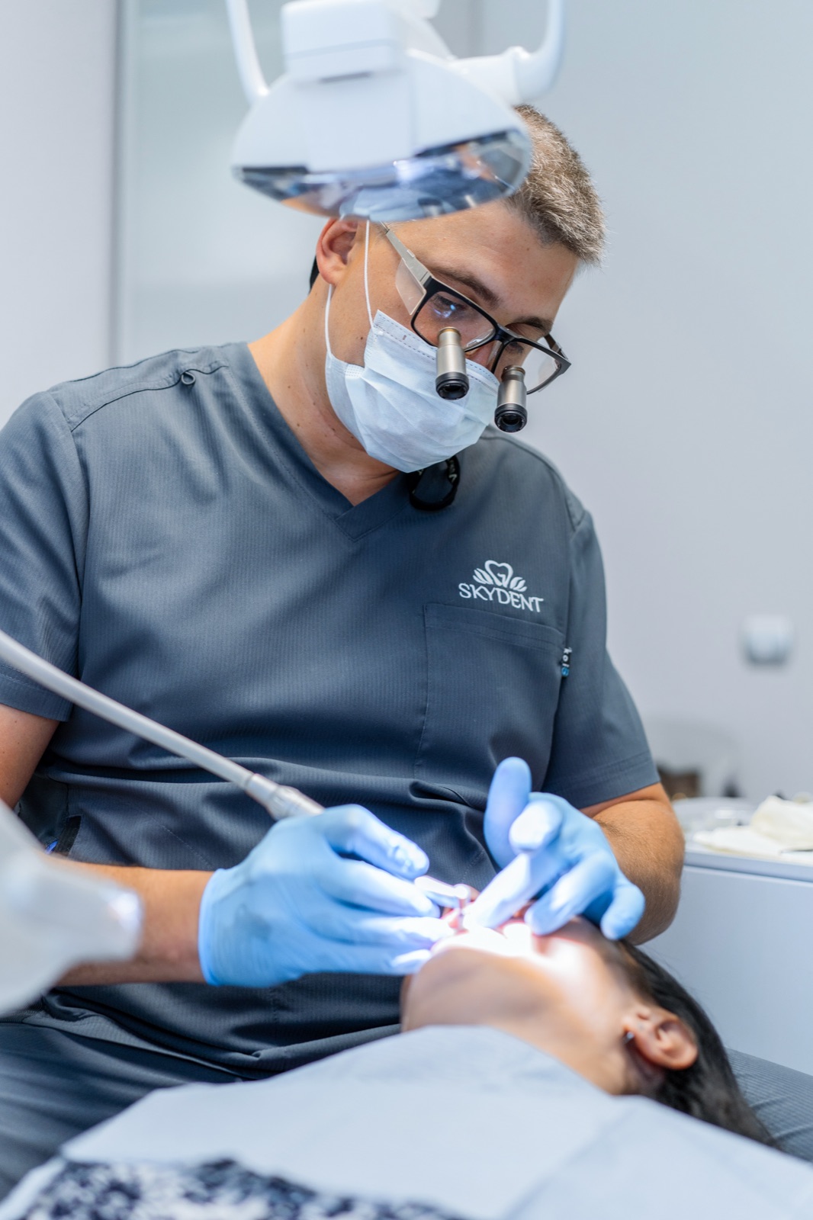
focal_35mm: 55
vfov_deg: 36.3
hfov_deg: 24.6
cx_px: 406
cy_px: 610
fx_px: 1864
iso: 320
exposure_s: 1/250
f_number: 2.2
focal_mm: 55
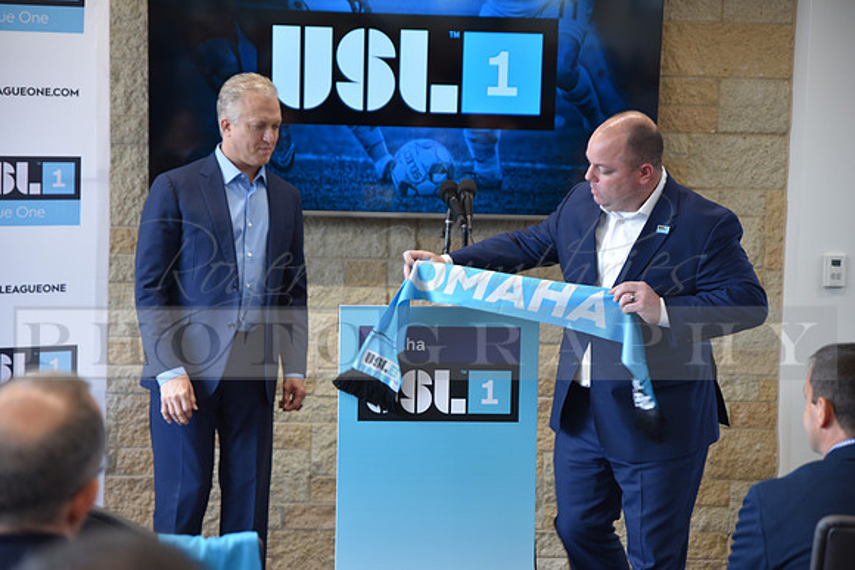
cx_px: 428
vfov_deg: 19.5
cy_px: 285
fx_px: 1663
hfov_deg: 28.8
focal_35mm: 70
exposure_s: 1/60
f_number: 2.8
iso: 400
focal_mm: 70
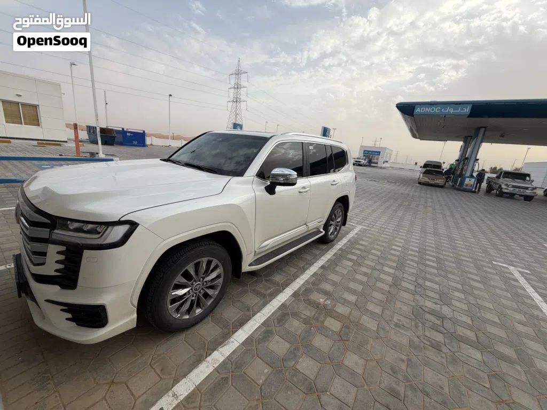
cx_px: 274
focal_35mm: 14
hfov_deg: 102.1
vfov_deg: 85.7
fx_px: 221
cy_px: 205
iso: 40
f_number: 2.2
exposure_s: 1/734
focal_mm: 2.22
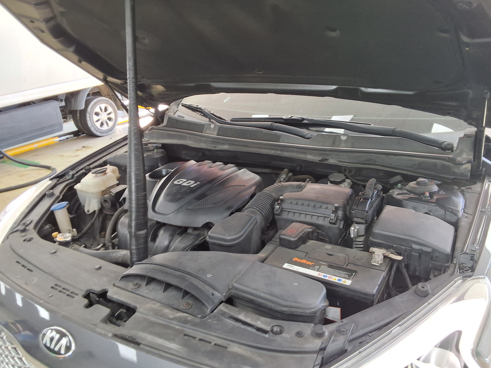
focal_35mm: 28
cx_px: 246
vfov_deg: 49.7
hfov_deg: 63.4
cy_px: 184
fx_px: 397
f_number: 1.9
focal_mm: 2.91
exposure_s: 1/40
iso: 64
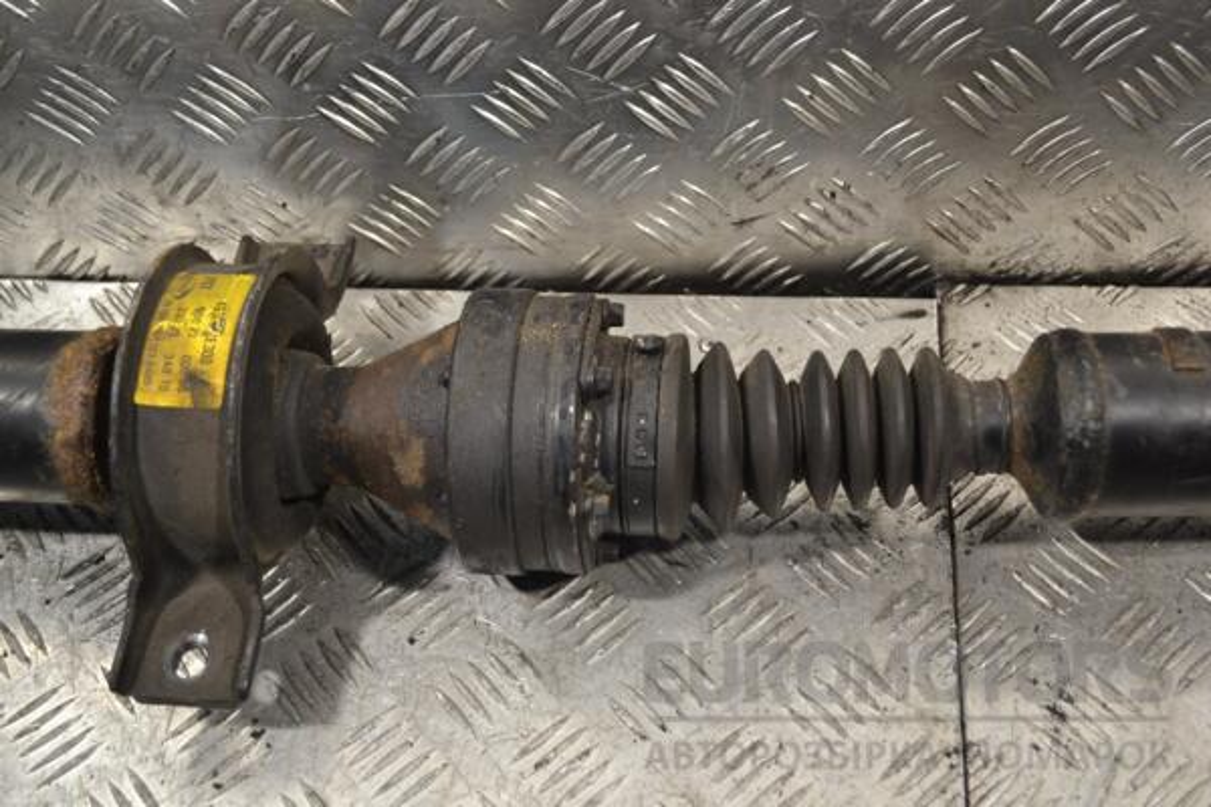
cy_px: 404
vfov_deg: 30.8
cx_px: 606
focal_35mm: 44
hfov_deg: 45.0
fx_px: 1463
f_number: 4.5
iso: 400
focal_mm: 29
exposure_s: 1/80
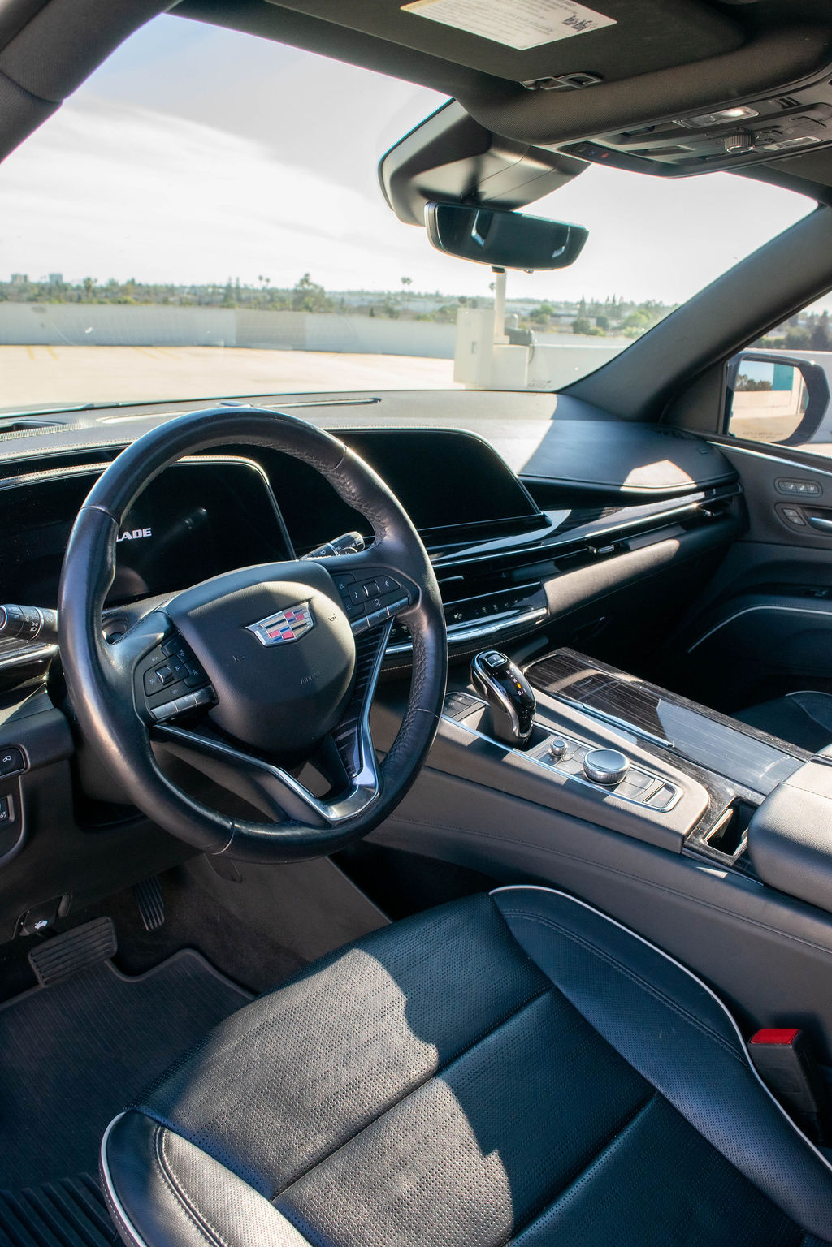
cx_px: 416
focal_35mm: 27
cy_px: 624
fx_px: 936
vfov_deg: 67.4
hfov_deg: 47.9
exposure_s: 1/200
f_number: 7.1
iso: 400
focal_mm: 18
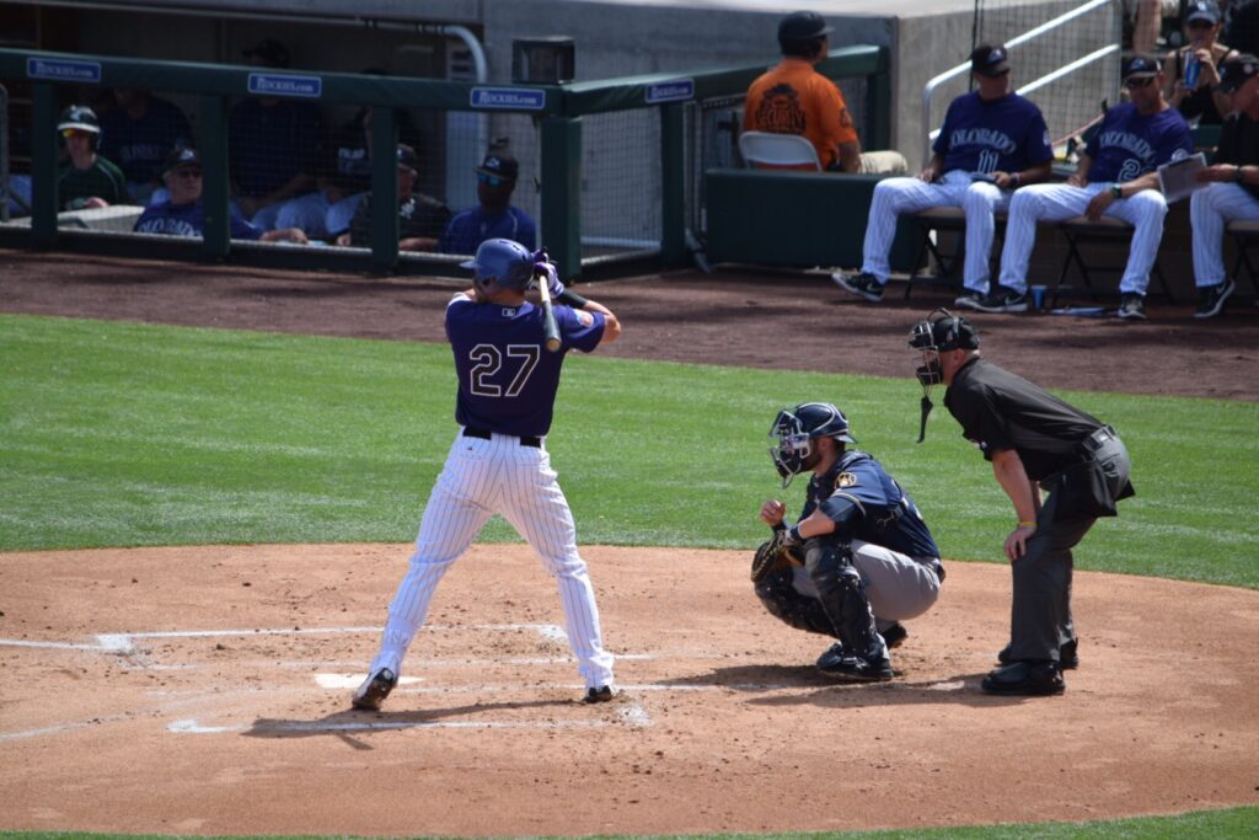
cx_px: 630
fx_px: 15739
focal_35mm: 450
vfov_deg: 3.1
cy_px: 420
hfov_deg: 4.6
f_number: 6.3
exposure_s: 1/640
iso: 200
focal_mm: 300
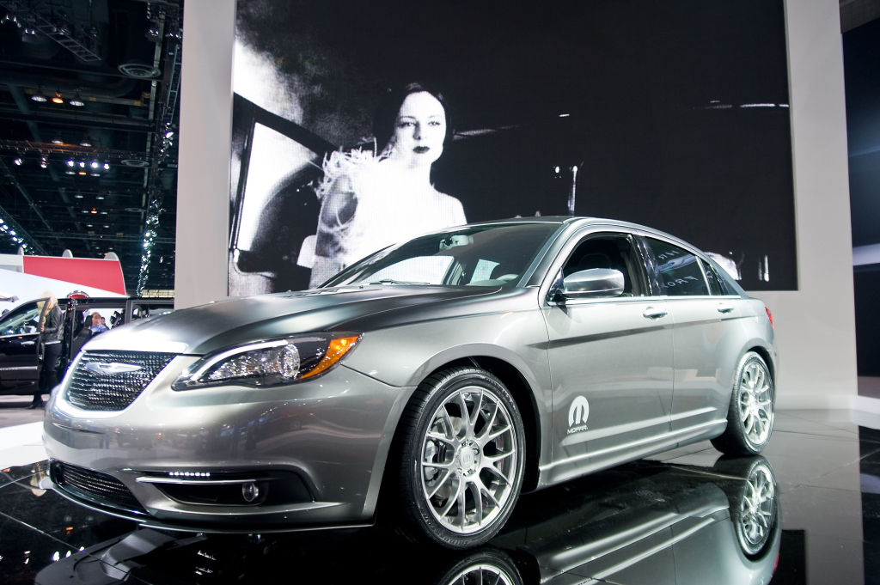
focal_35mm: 28
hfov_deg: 65.5
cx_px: 440
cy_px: 292
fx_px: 684
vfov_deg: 46.3
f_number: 2.8
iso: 400
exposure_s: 1/125
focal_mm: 28
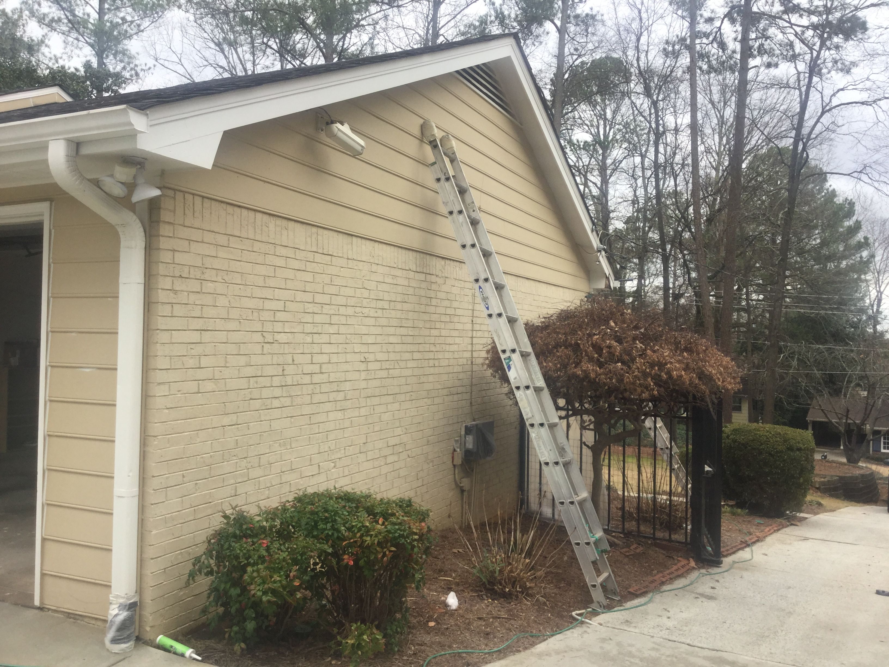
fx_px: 796
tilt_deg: +3.3
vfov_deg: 45.4
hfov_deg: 58.4
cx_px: 444
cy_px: 334
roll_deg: -0.3
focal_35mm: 31
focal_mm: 3.3
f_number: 2.4
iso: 25
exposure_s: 1/220
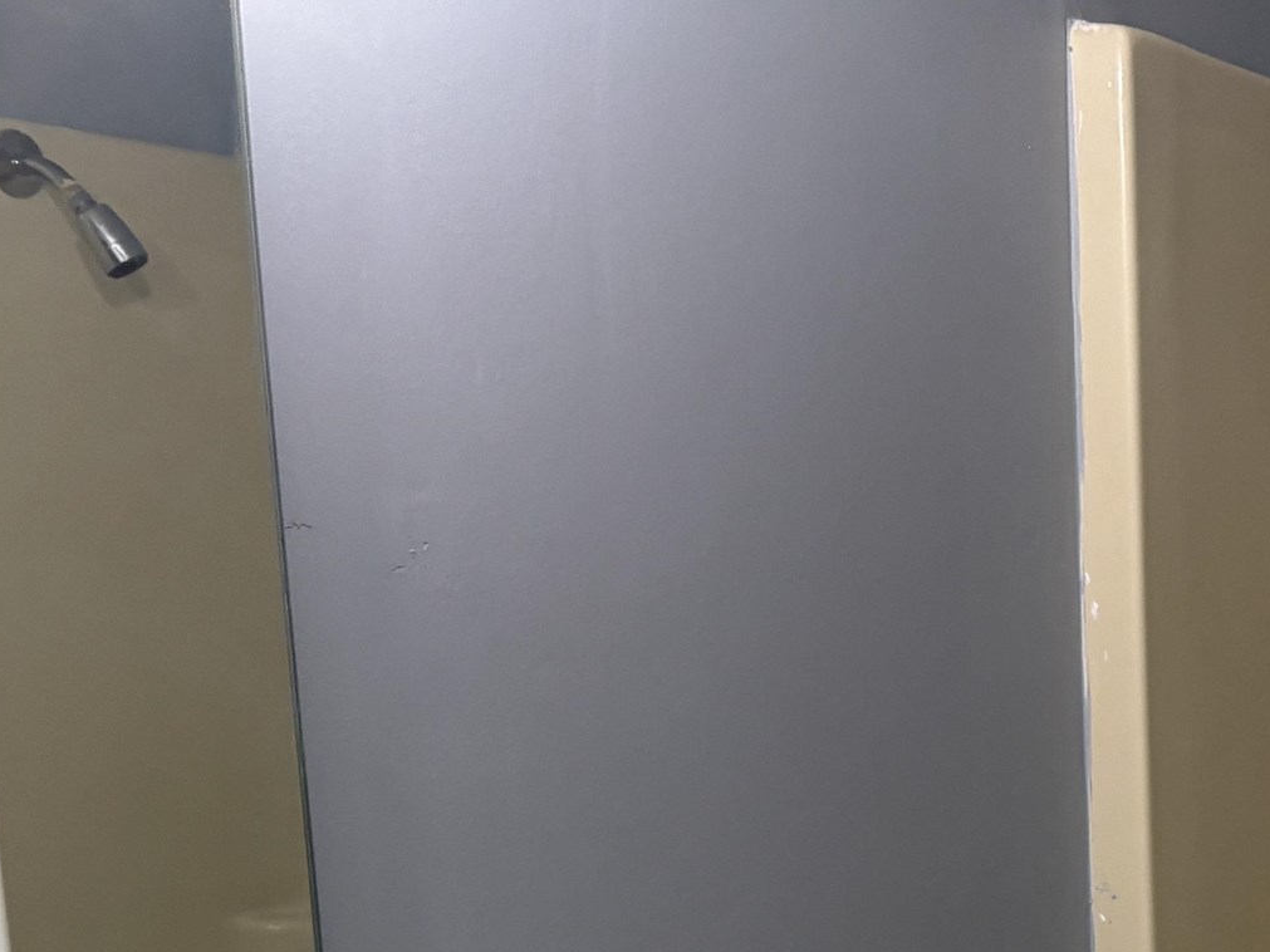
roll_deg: -1.1
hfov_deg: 21.3
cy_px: 1236
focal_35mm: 79
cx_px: 1835
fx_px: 2898
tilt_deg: -13.6
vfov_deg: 17.5
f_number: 1.6
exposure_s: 1/60
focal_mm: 5.96
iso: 100
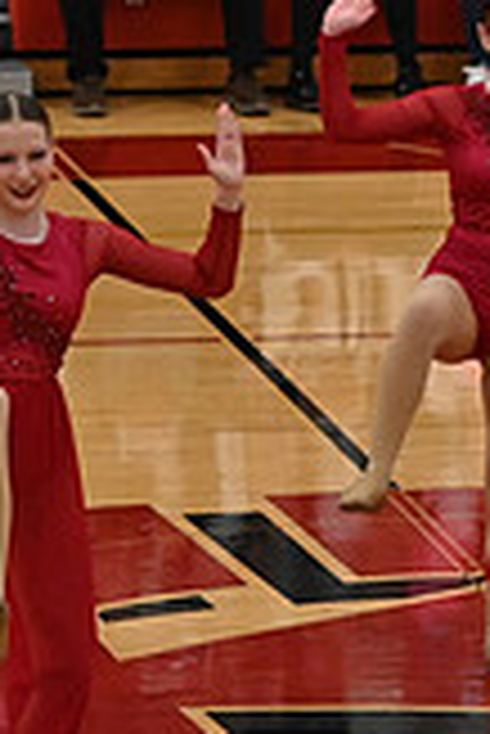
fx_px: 7599
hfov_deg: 3.6
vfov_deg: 5.5
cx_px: 1250
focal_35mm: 373
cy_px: 259
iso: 5000
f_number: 4
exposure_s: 1/400
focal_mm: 70
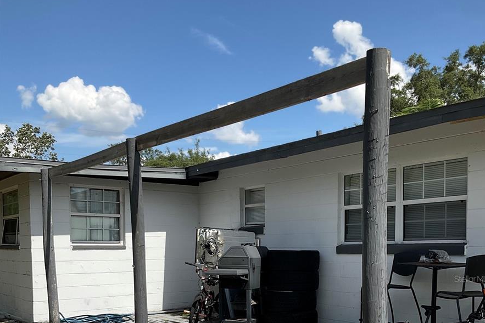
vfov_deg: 31.4
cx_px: 246
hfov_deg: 47.4
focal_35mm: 41
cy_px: 279
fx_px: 552
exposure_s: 1/1984
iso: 16
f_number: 1.8
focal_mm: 3
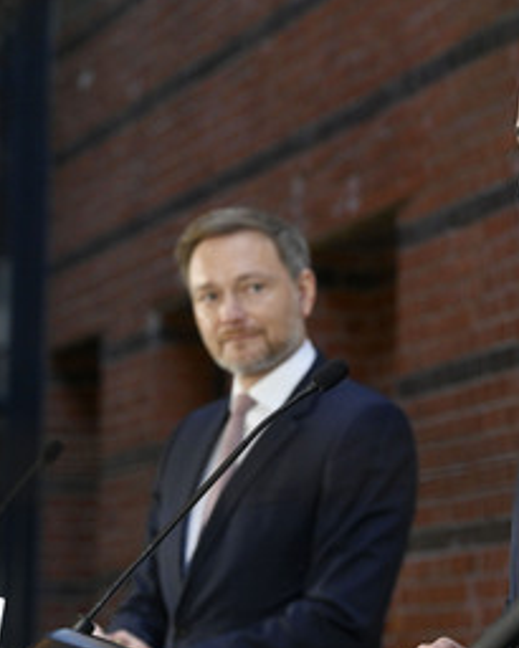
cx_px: 485
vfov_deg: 10.6
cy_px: 354
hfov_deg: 8.5
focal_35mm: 182
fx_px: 3492
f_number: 5.6
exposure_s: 1/400
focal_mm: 110
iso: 5000
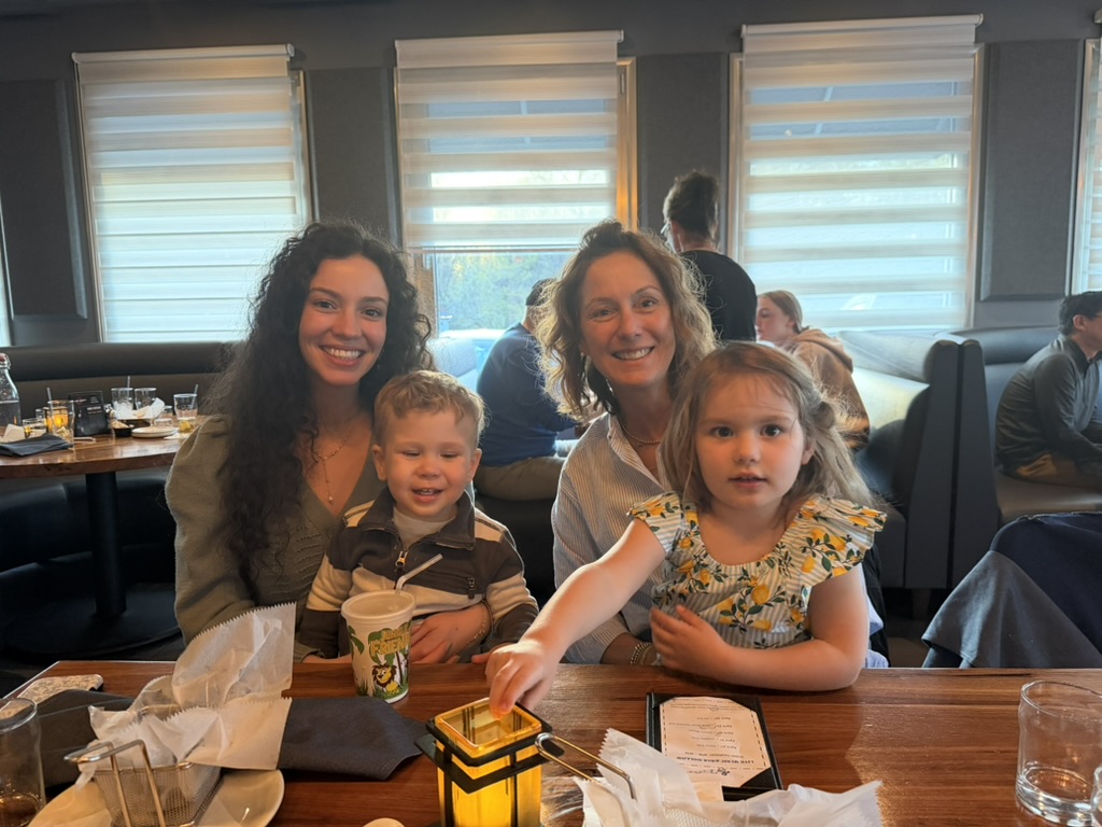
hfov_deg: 71.6
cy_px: 414
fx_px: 764
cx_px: 551
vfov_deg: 56.8
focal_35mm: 24
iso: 500
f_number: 1.78
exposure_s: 1/60
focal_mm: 6.76
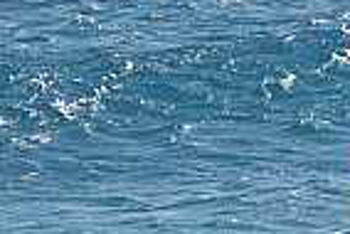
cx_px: 335
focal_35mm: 1622
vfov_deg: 0.8
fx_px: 15785
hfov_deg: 1.3
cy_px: 406
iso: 200
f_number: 8
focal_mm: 300
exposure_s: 1/1000
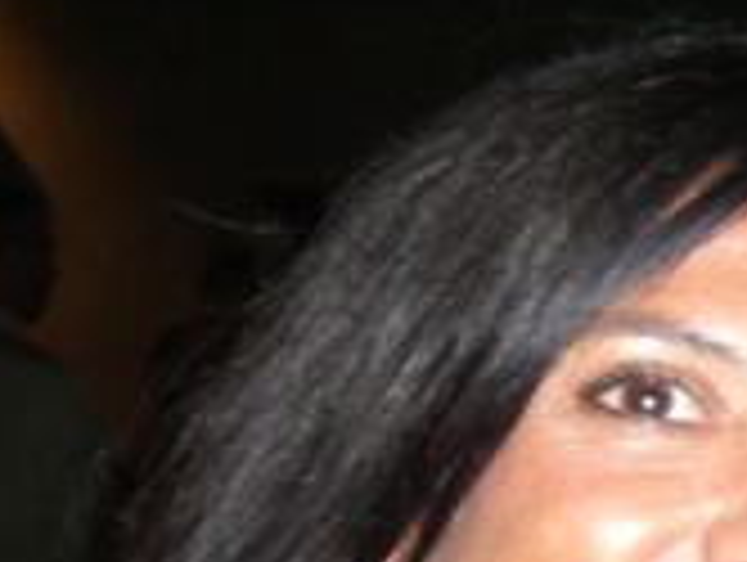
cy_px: 713
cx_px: 495
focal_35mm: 78
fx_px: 1686
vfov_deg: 17.8
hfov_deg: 24.9
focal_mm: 6.2
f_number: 2.7
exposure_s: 1/60
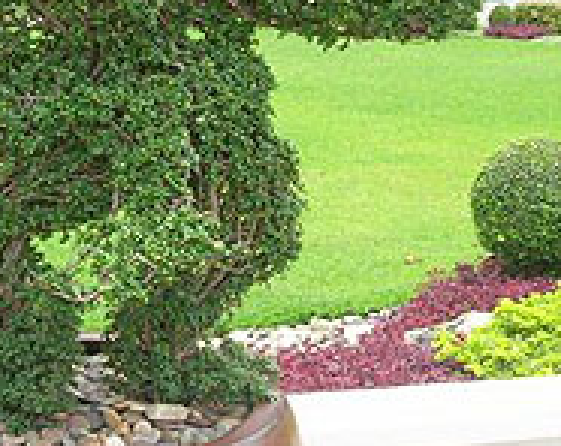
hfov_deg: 21.1
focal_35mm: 90
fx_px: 1491
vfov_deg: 16.9
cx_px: 136
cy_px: 69
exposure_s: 1/203
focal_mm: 7.8
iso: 64
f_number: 4.8
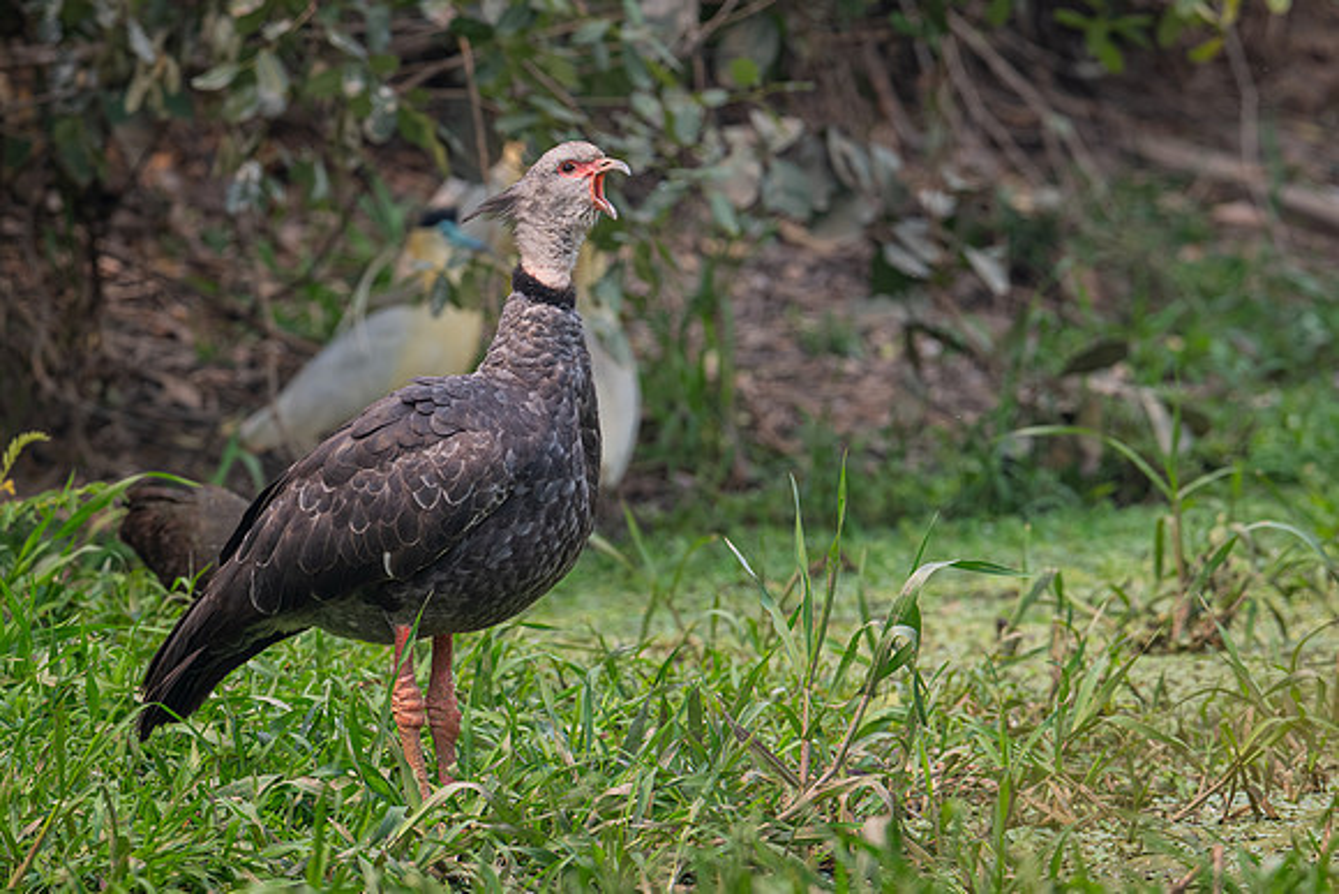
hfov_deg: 2.6
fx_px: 29696
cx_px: 761
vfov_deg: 1.7
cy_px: 343
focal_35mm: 798
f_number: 8
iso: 450
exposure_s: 1/500
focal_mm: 560
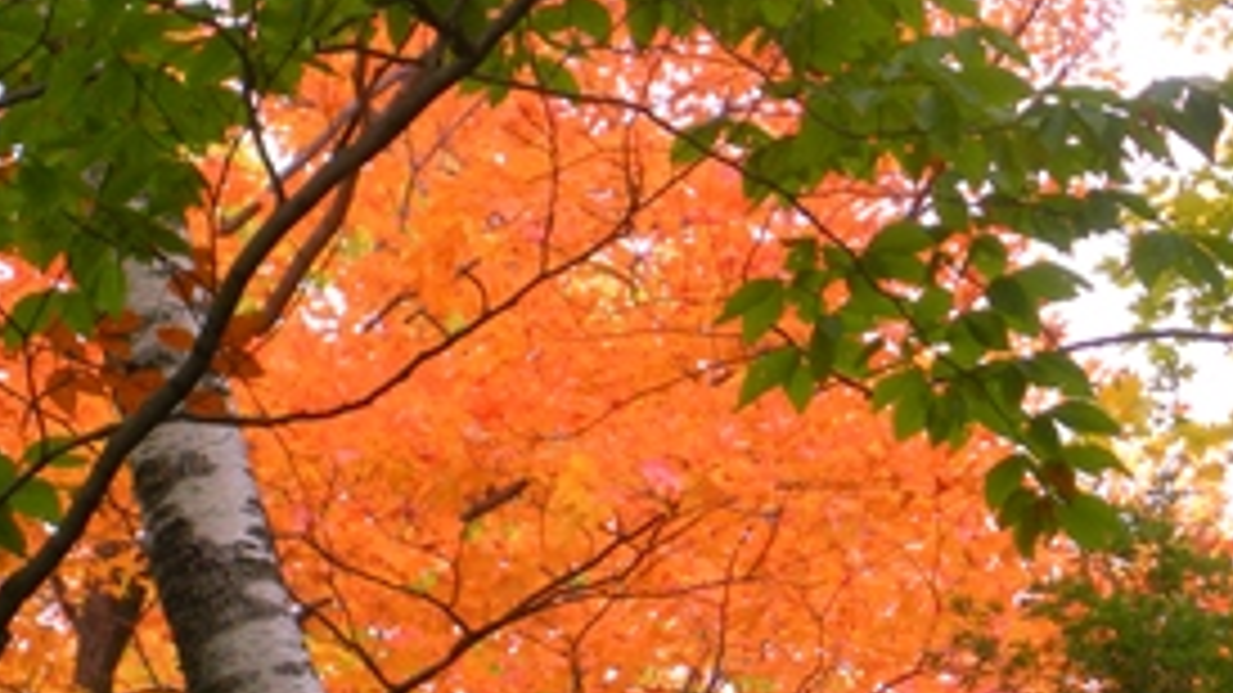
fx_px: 6309
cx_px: 184
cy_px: 302
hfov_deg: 11.1
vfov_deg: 6.3
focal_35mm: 193
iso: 168
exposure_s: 1/118
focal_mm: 14.2
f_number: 4.8
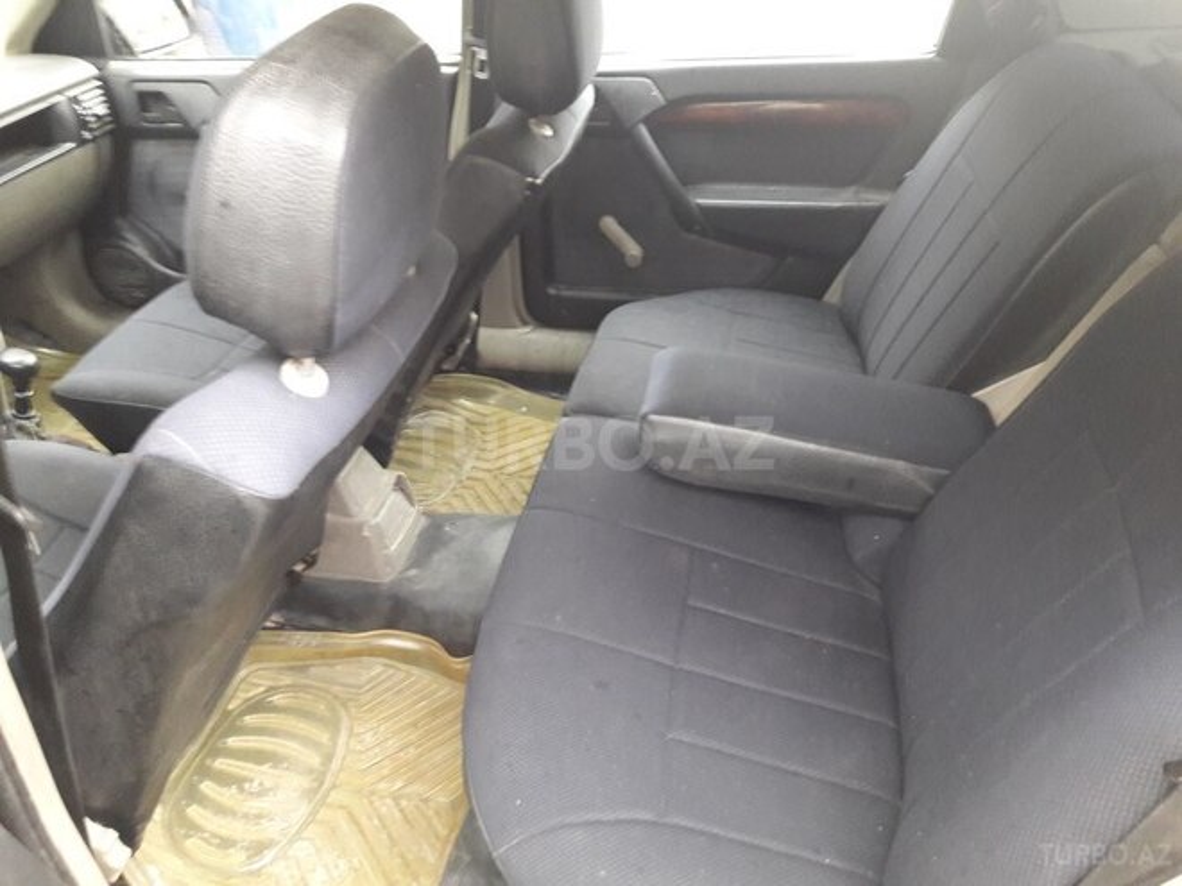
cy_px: 443
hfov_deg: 63.4
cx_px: 591
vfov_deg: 49.7
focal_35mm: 28
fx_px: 956
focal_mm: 3.7
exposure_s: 1/17
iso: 200
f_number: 1.9
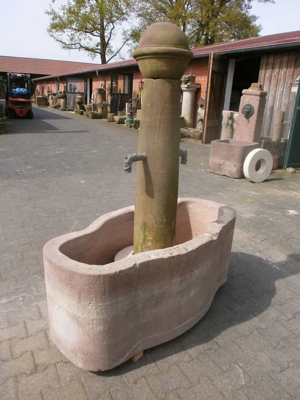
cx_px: 150
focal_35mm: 27
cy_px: 200
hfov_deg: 51.4
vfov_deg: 65.3
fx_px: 312
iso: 100
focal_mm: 4.8
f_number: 2.9
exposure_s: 1/1000
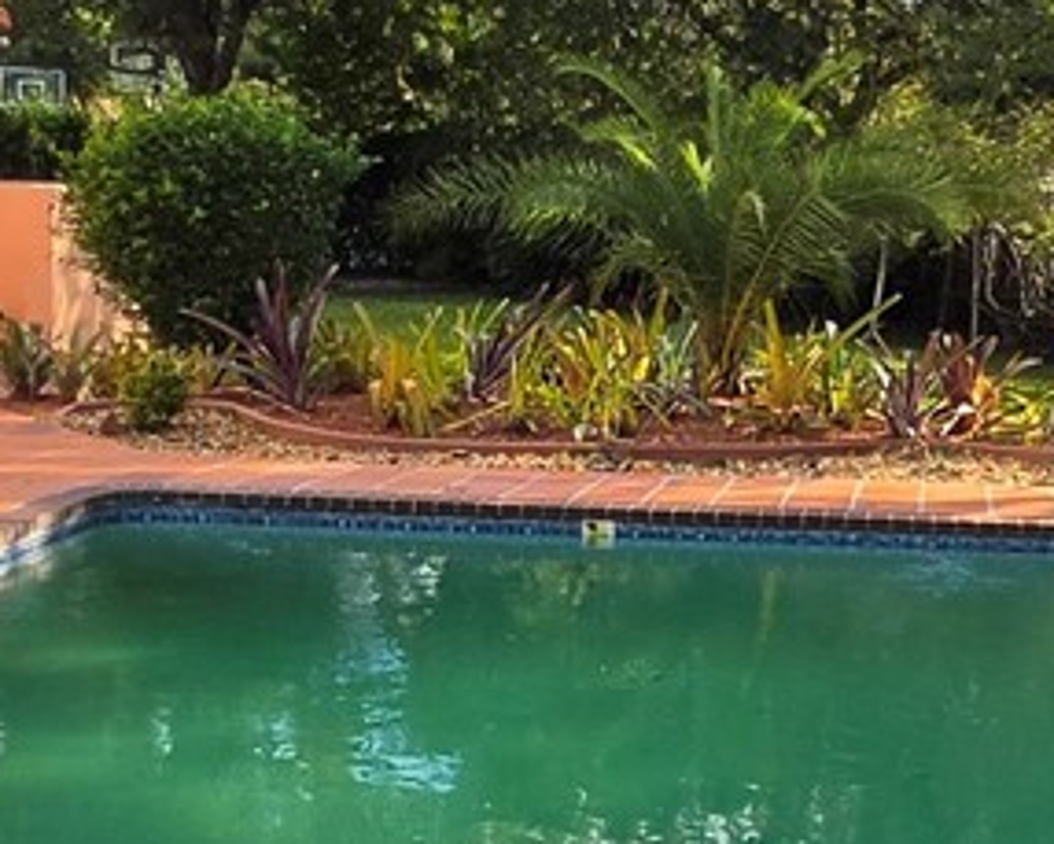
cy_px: 365
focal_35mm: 71
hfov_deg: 26.2
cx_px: 855
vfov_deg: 21.6
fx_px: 2216
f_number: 1.9
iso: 32
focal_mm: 2.2
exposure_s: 1/1517
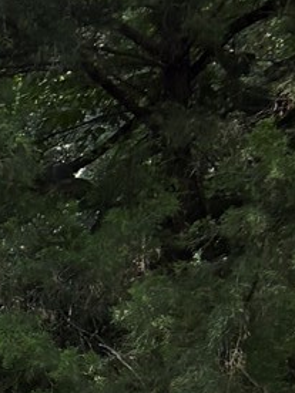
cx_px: -785
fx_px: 2193
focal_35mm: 193
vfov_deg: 9.3
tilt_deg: -12.8
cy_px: 884
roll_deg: +2.4
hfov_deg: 6.5
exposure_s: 1/465
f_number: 1.6
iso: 50
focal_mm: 5.96
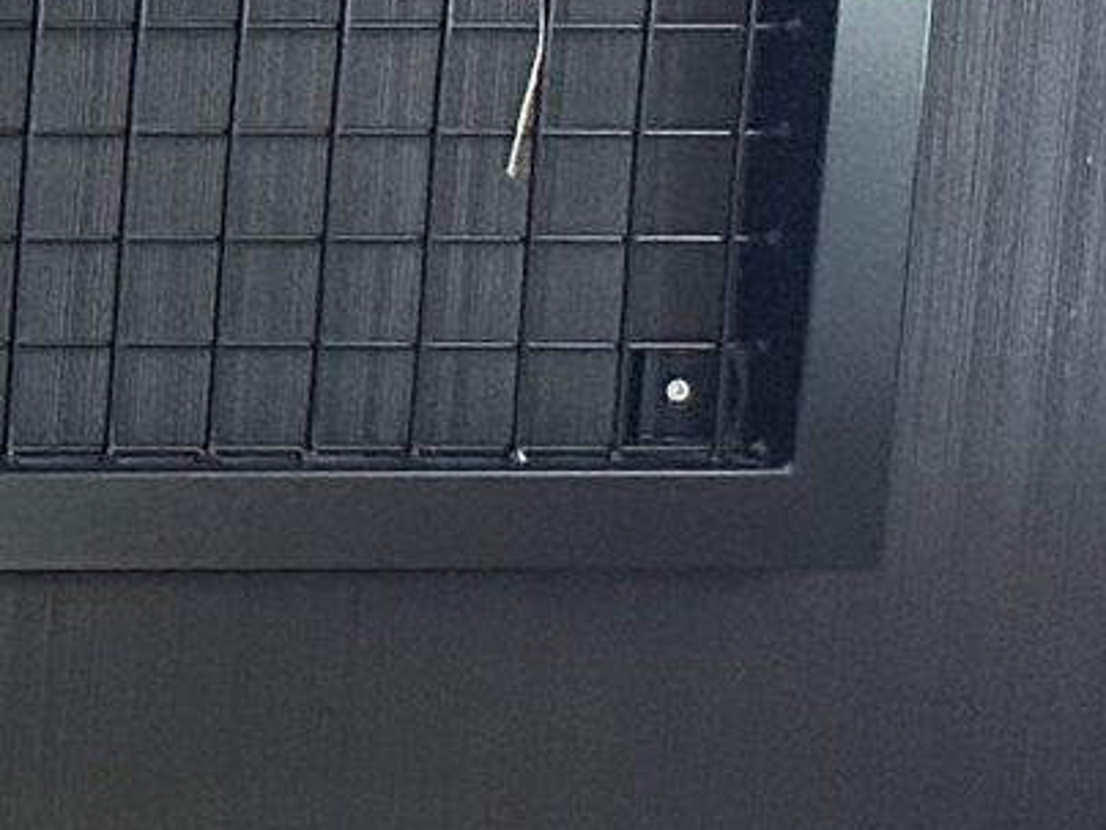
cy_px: 225
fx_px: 4856
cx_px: -2365
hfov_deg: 9.6
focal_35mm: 152
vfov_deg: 9.7
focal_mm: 6.86
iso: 250
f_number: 1.8
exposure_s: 1/70
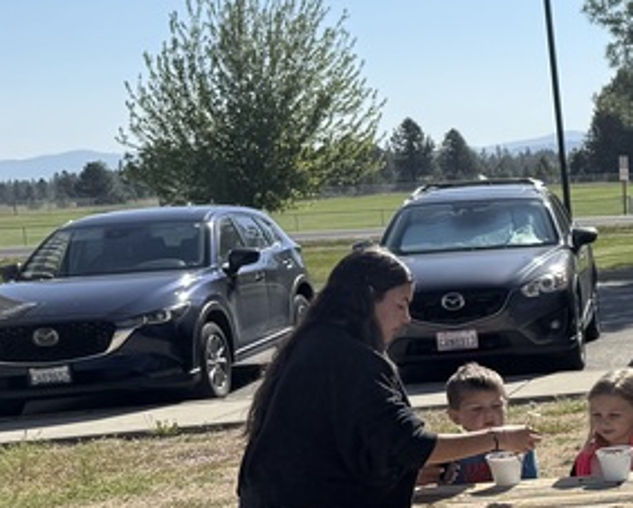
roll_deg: +2.8
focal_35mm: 85
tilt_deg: -7.3
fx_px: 1594
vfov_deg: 18.1
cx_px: 1145
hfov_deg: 17.9
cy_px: 306
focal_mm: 6.76
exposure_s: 1/5714
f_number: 1.78
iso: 80
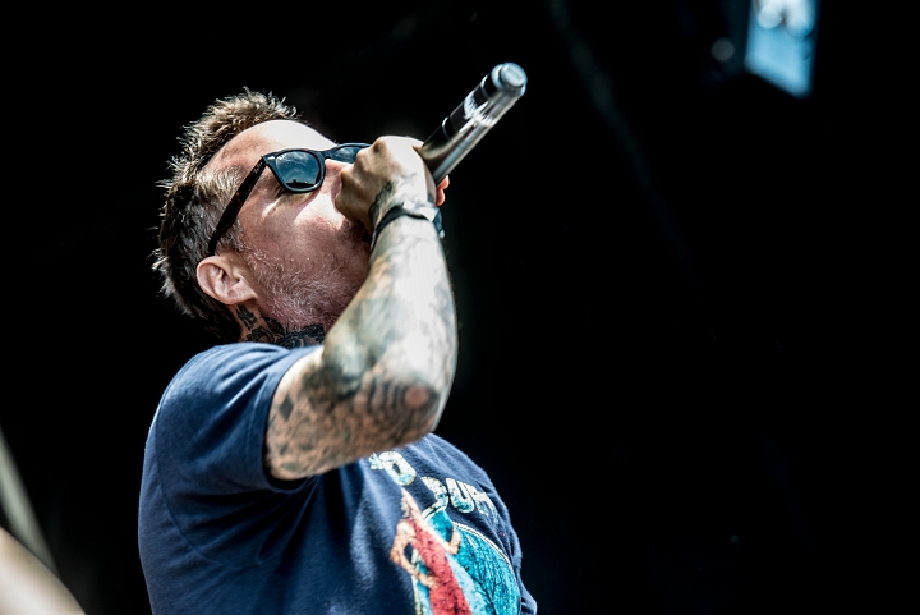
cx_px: 460
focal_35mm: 160
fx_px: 4091
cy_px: 308
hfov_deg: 12.8
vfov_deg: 8.6
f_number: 4.5
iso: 50
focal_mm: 160
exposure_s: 1/100
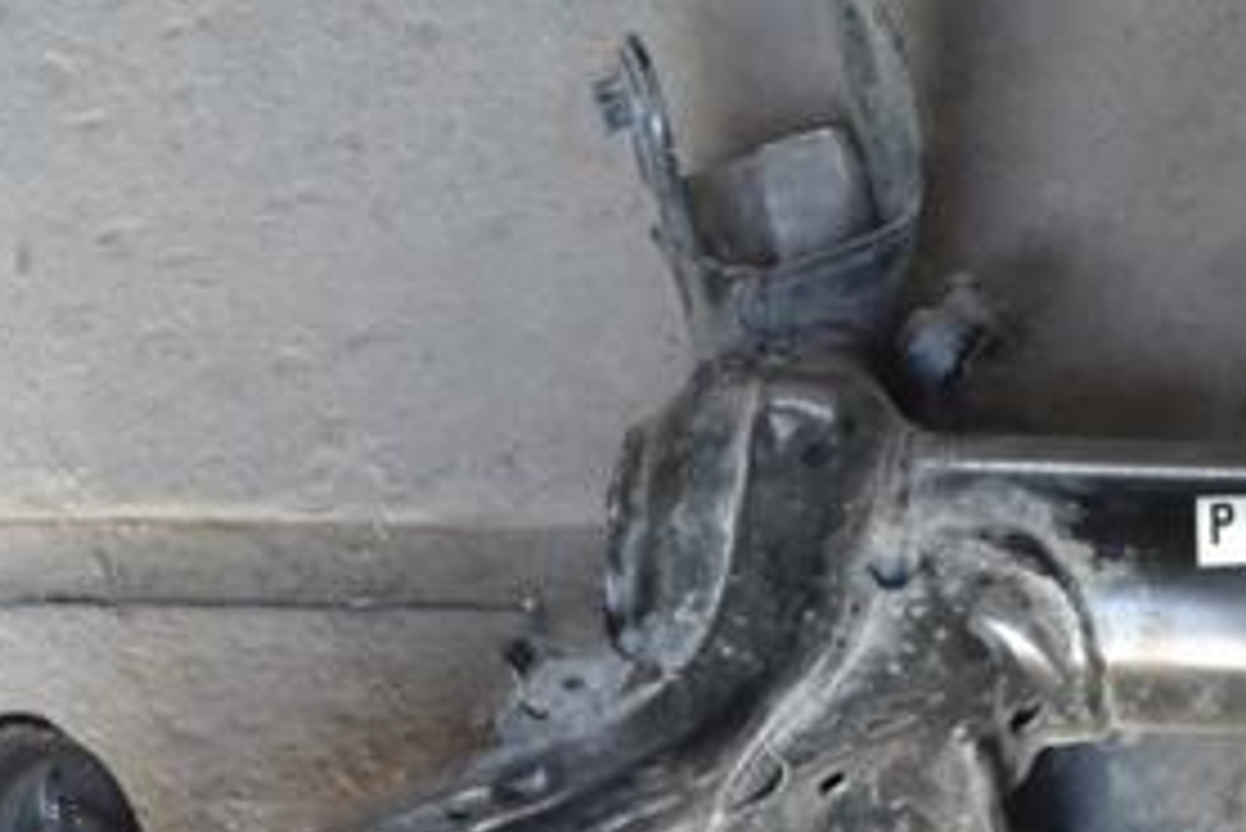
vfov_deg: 10.5
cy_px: 863
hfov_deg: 15.8
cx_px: 531
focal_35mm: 130
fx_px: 4502
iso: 3200
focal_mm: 40
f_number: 5.3
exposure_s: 1/80
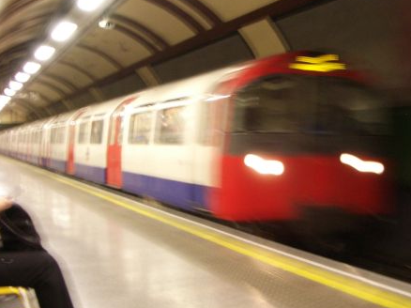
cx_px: 279
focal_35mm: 48
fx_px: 570
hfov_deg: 39.1
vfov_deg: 30.2
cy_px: 152
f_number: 2.6
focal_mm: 5.8
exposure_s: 1/5
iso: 200
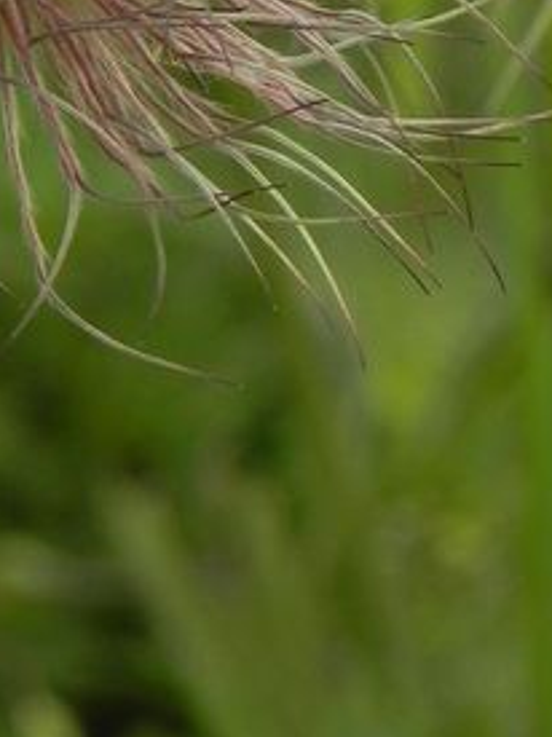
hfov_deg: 1.1
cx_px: 27
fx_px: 29768
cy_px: -239
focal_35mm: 1399
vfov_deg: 1.4
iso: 160
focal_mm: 85.6
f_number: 5
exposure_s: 1/320
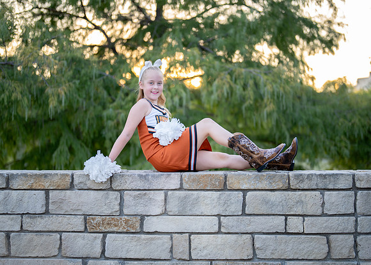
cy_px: 141
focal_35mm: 58
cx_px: 185
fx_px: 610
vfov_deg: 24.5
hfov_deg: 33.8
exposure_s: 1/320
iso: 100
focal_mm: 50
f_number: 1.2
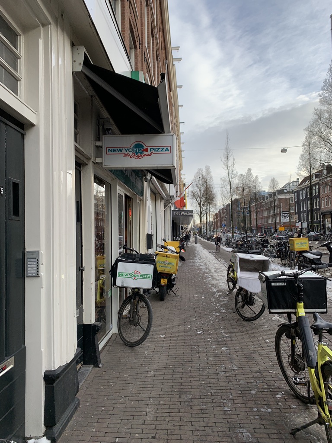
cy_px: 222
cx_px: 166
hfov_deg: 53.1
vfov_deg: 67.3
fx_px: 332
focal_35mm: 26
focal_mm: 4.25
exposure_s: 1/358
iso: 25
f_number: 1.8
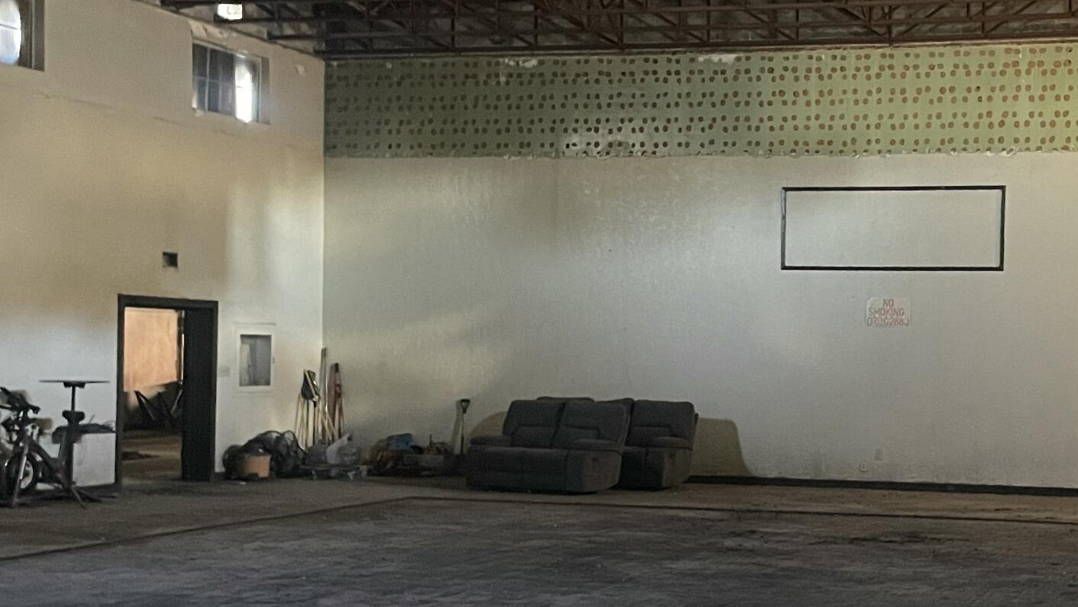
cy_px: 352
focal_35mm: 60
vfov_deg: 20.0
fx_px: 1715
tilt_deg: -1.2
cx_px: 887
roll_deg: -1.4
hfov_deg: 33.7
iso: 800
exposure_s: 1/30
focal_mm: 4.2
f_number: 1.6
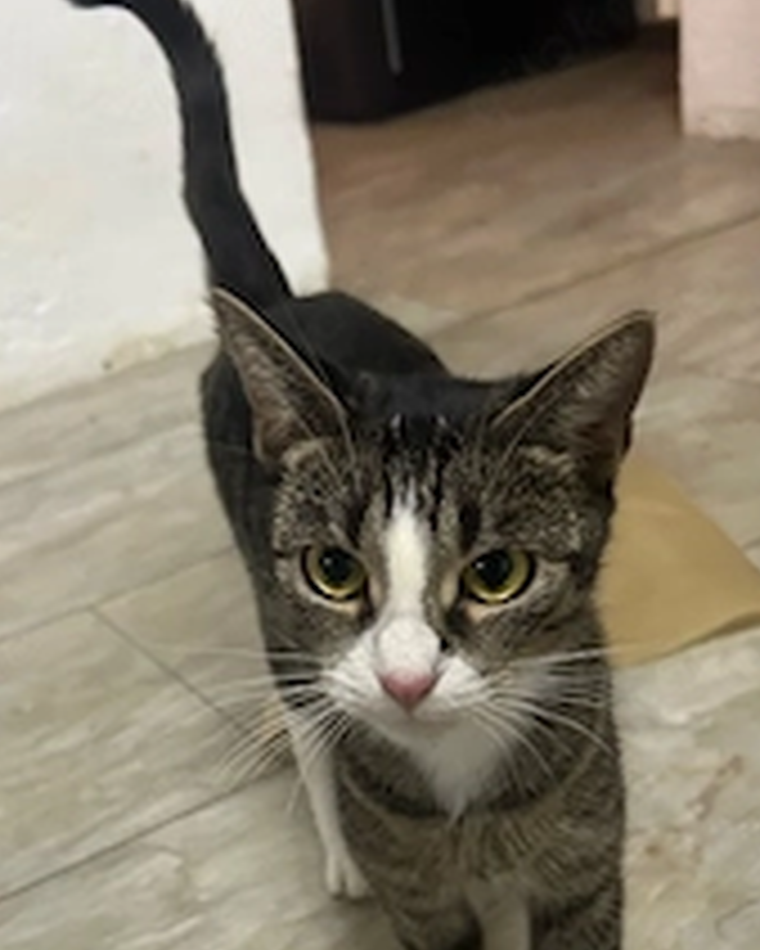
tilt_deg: -34.0
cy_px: 774
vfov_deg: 37.2
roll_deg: +10.3
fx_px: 1349
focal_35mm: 48
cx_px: 346
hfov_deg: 31.5
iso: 320
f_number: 1.5
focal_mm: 5.7
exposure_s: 1/60
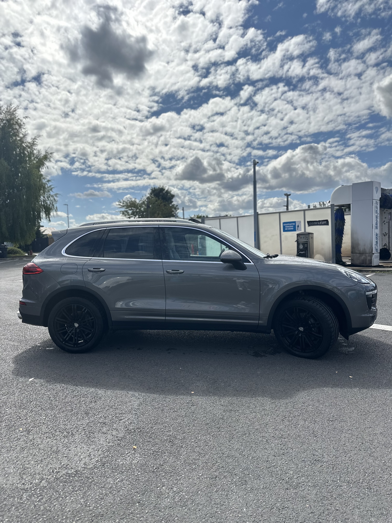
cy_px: 262
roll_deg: +1.6
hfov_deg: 56.8
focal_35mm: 24
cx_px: 196
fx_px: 362
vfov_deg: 71.6
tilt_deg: -3.0
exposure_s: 1/5848
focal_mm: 6.86
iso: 80
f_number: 1.78
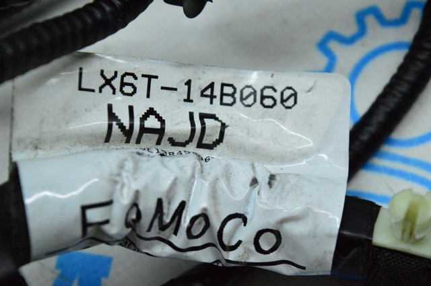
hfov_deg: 24.6
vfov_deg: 16.5
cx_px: 216
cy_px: 143
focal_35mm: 82
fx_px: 986
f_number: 6.3
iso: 6400
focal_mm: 55
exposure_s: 1/500
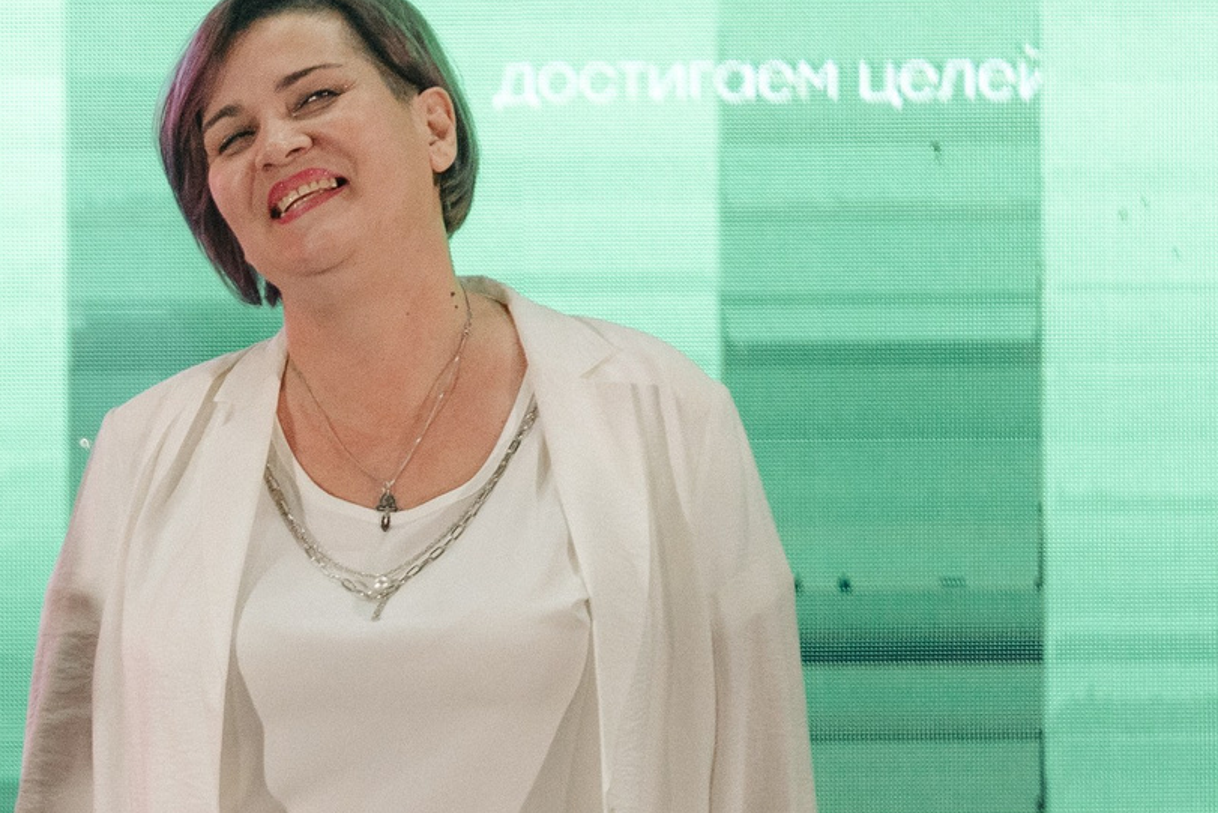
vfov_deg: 2.2
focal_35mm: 631
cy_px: 679
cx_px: -236
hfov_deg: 3.3
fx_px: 21351
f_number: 2.8
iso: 2500
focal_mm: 200
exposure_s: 1/320
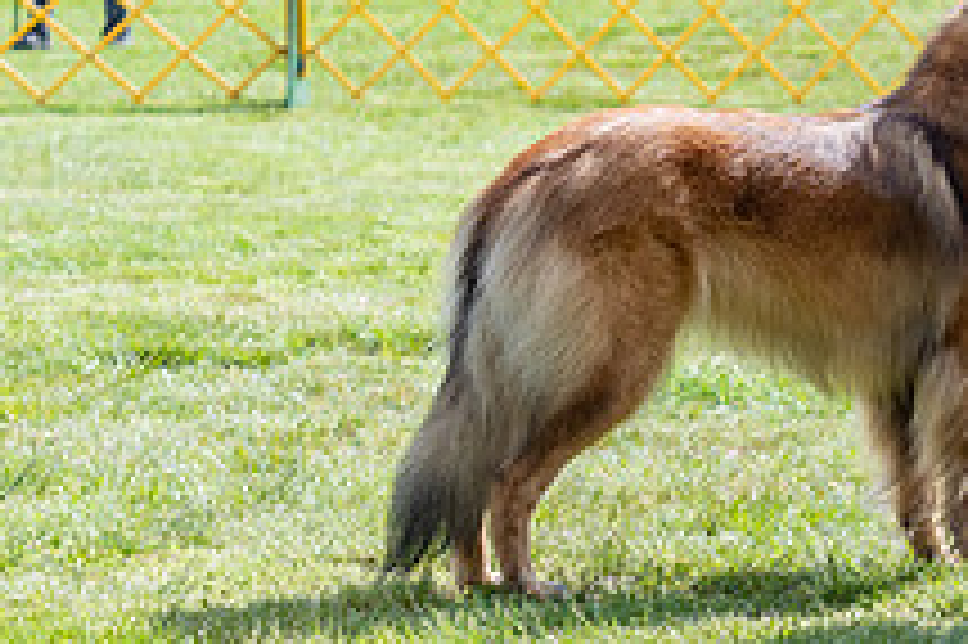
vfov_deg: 7.2
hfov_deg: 10.8
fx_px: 5078
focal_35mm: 189
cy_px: -160
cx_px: 828
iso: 400
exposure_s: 1/1600
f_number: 4.5
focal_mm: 70
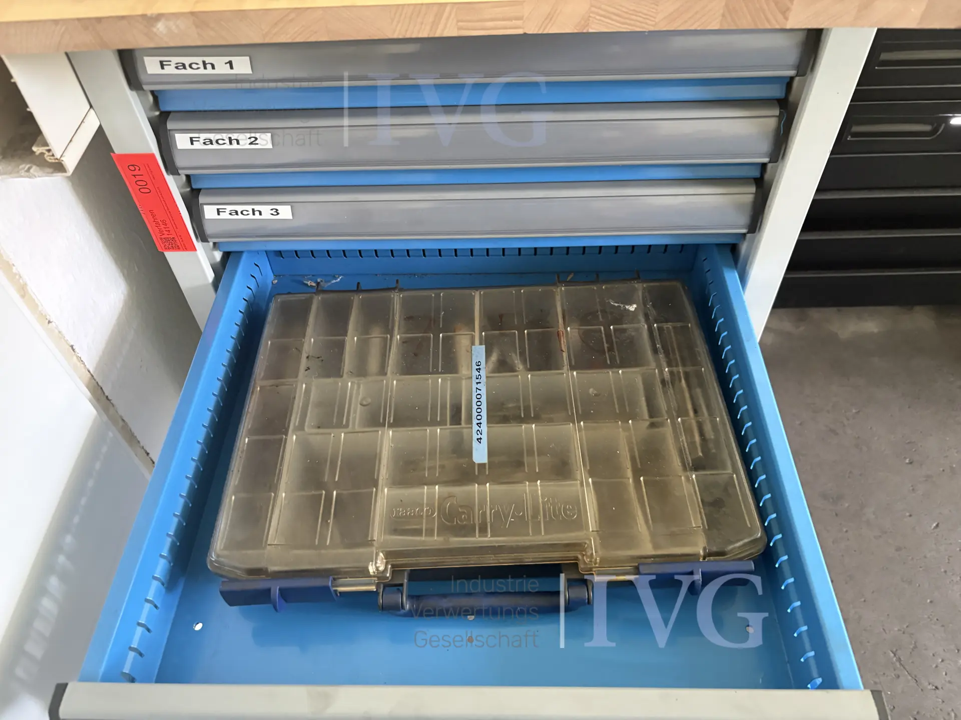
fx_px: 722
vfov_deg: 53.1
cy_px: 360
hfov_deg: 67.3
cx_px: 480
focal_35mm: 26
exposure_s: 1/48
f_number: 1.6
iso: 500
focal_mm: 5.96
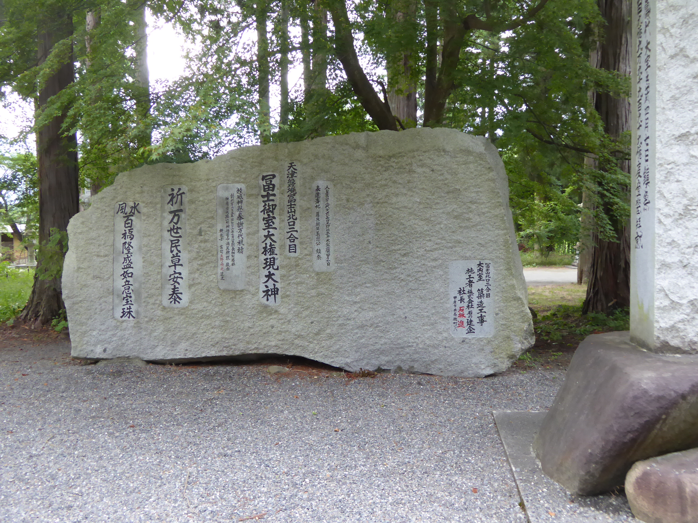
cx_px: 349
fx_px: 686
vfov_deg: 41.8
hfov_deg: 54.0
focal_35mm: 34
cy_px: 262
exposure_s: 1/60
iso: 250
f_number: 3.6
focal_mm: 5.8
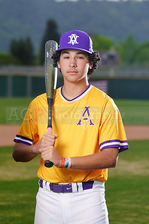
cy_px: 112
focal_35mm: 200
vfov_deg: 10.3
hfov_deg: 6.9
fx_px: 1241
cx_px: 74
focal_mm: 200
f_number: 7.1
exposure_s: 1/250
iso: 100
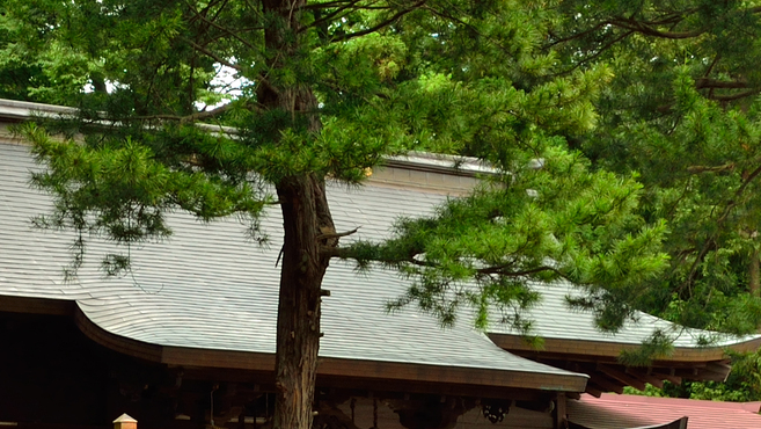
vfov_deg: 11.1
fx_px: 2119
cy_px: 645
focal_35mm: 105
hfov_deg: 20.3
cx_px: 233
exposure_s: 1/100
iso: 200
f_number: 8
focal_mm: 22
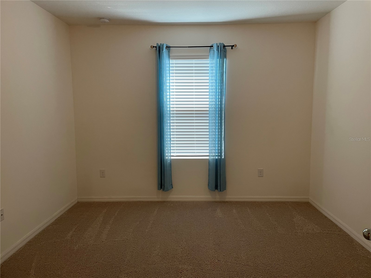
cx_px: 186
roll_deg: +0.2
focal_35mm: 26
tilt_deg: -5.1
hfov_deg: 67.3
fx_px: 279
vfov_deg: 53.1
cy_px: 139
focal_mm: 4.2
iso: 200
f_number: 1.6
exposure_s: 1/60
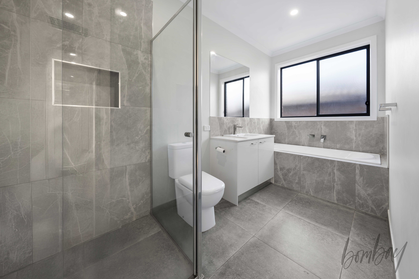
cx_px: 210
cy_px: 140
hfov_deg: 112.6
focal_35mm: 12
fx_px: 140
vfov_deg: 90.0
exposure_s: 1/4
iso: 80
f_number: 8
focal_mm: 12
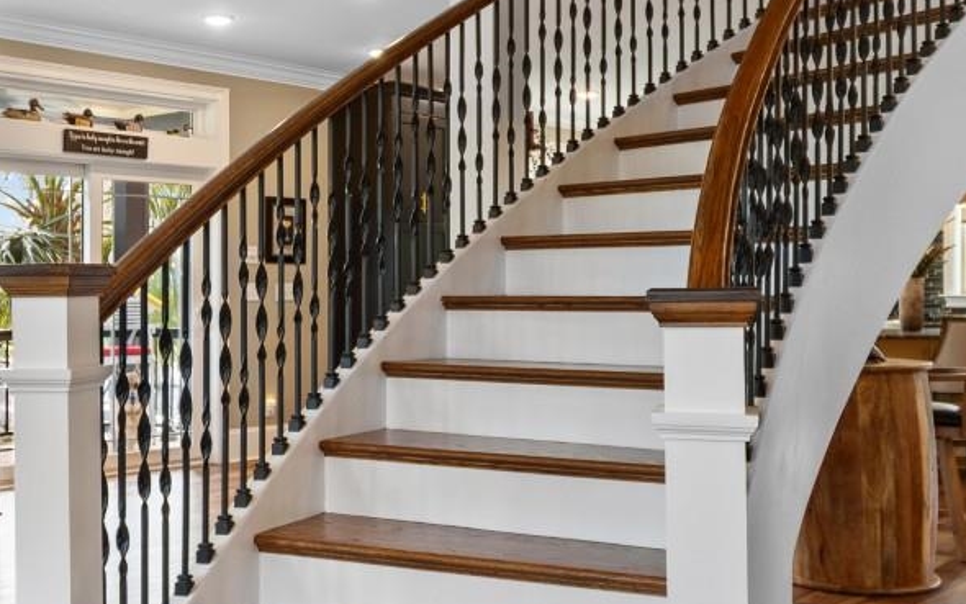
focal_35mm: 42
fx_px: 1106
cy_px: 255
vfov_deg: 30.5
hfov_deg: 46.5
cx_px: 327
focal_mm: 10
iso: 100
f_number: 4.5
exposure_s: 1/3
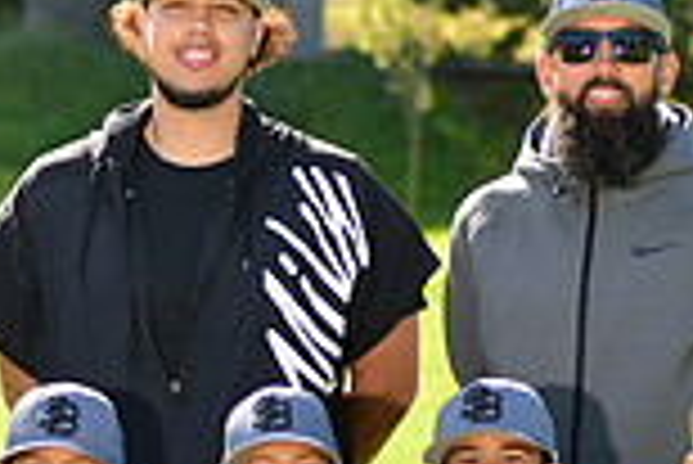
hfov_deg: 6.8
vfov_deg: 4.5
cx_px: 279
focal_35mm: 302
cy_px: 723
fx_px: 5819
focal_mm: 80
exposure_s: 1/250
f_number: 5
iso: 100
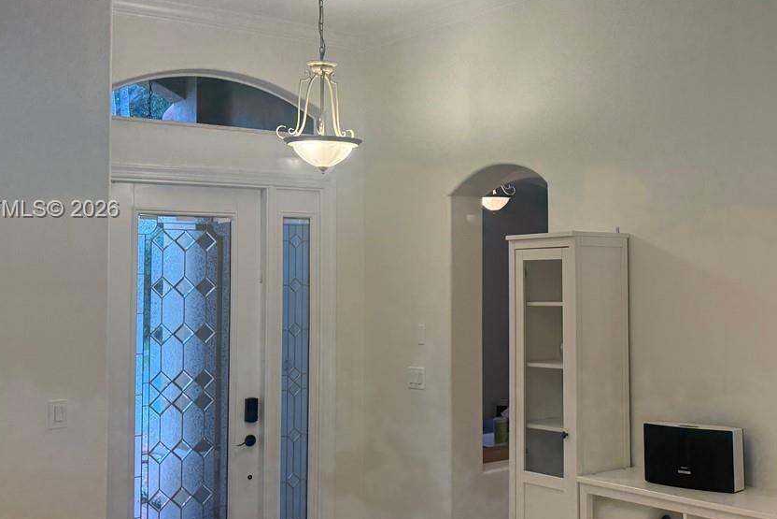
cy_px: 210
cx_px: 575
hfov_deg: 40.1
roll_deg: +0.8
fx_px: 1036
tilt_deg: +4.3
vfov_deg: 28.0
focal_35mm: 48
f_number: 1.78
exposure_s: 1/128
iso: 200
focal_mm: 6.76
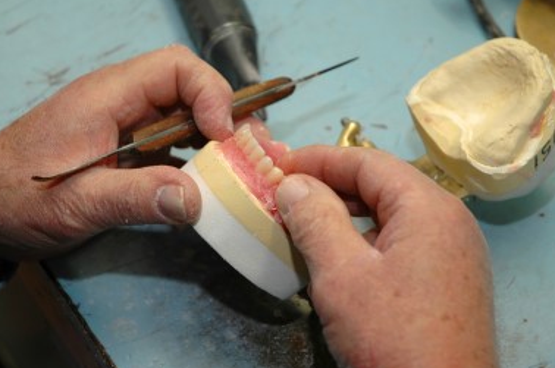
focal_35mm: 110
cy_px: 173
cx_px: 265
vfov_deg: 12.5
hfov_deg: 18.7
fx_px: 1687
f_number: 4.5
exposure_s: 1/60
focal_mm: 65
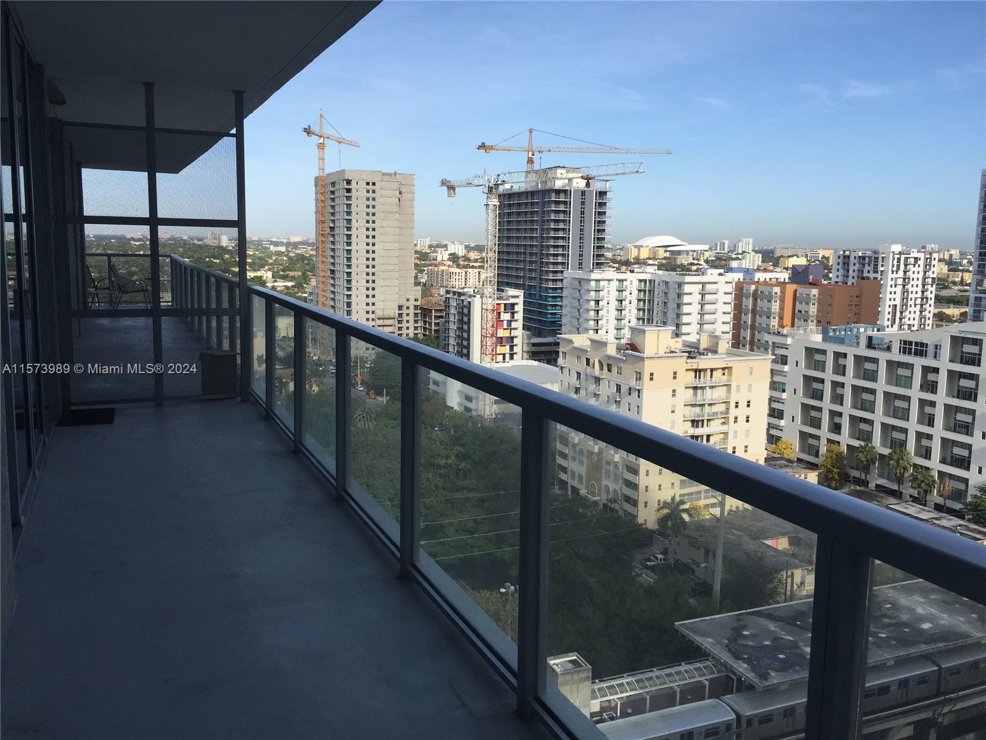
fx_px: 826
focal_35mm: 29
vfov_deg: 48.2
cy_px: 370
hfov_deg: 61.7
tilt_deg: -7.5
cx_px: 493
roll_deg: -1.7
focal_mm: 4.15
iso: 32
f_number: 2.2
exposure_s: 1/1647
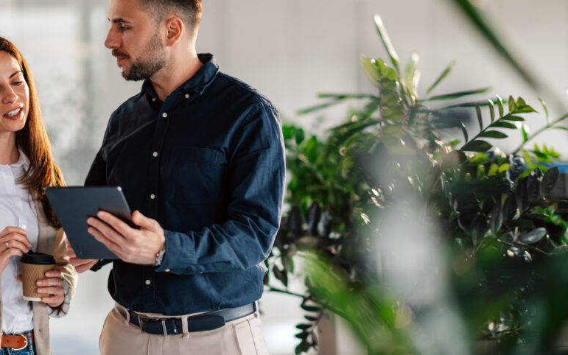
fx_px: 1780
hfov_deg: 18.1
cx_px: 211
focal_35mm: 115
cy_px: 163
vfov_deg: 11.4
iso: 200
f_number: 1.4
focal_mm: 85
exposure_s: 1/200
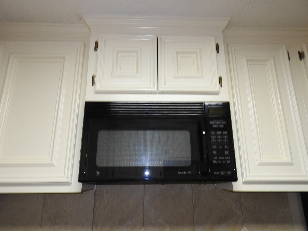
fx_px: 214
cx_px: 154
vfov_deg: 56.8
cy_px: 116
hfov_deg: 71.6
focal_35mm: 24
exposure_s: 1/30
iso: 200
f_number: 3.3
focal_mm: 4.3
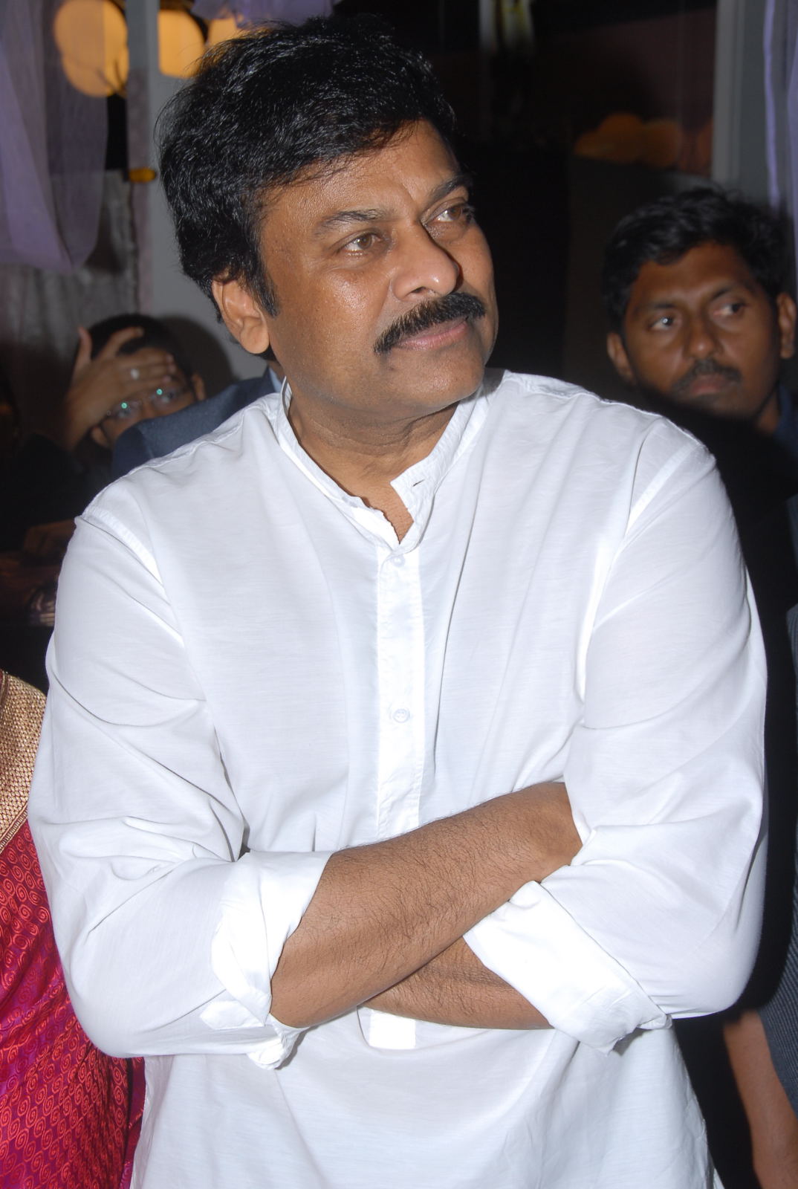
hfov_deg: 20.7
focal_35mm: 66
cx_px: 399
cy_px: 594
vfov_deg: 30.5
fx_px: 2184
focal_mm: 44
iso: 200
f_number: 9
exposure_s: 1/125
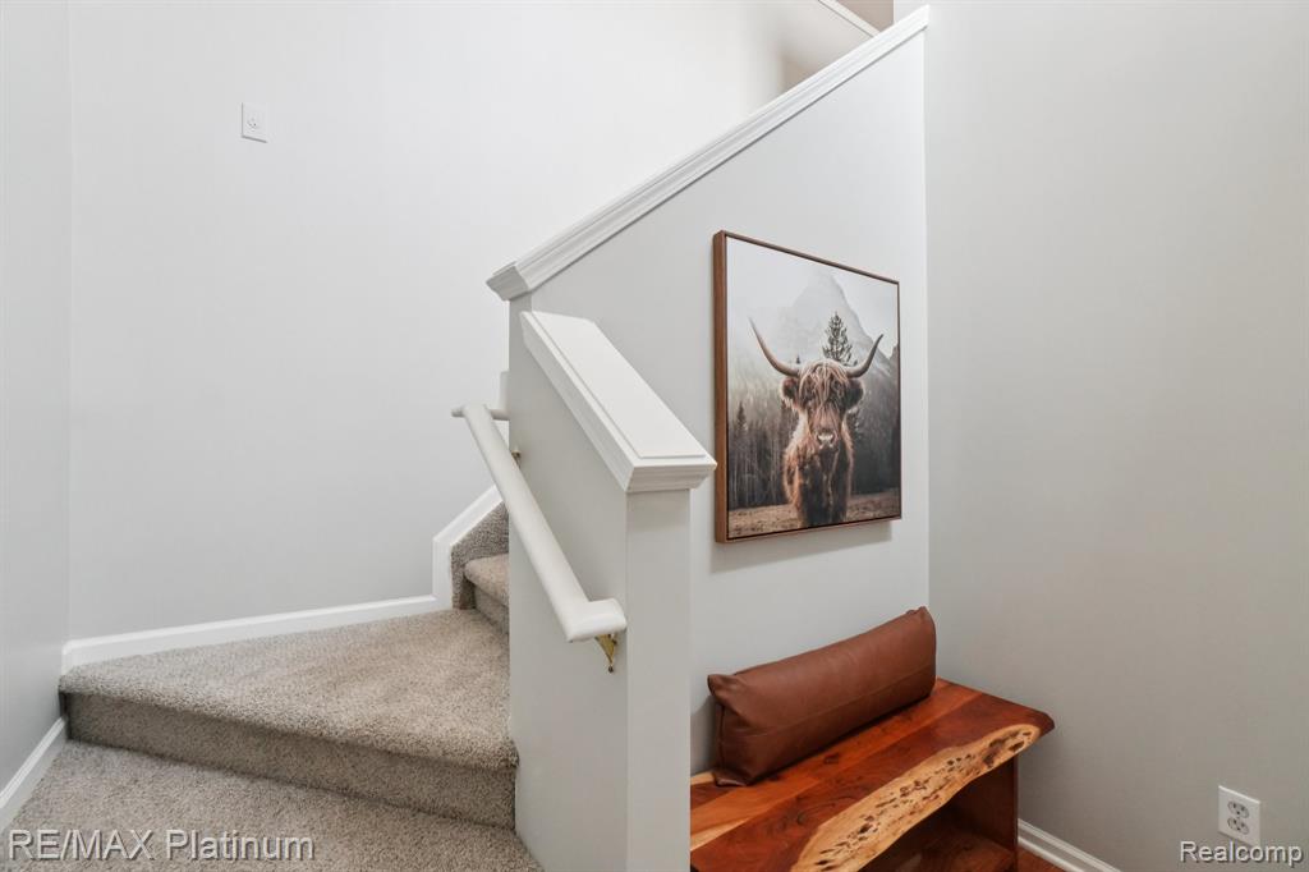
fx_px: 545
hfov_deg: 100.4
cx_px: 654
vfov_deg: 77.3
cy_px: 436
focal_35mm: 15
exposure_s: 1/30
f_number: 8
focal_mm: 10
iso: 1250
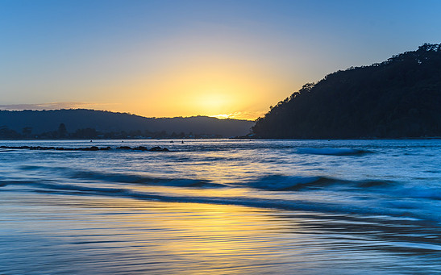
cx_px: 220
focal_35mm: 52
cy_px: 123
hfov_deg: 38.9
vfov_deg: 24.8
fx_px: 625
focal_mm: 32
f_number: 9
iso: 50
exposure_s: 1/1.25
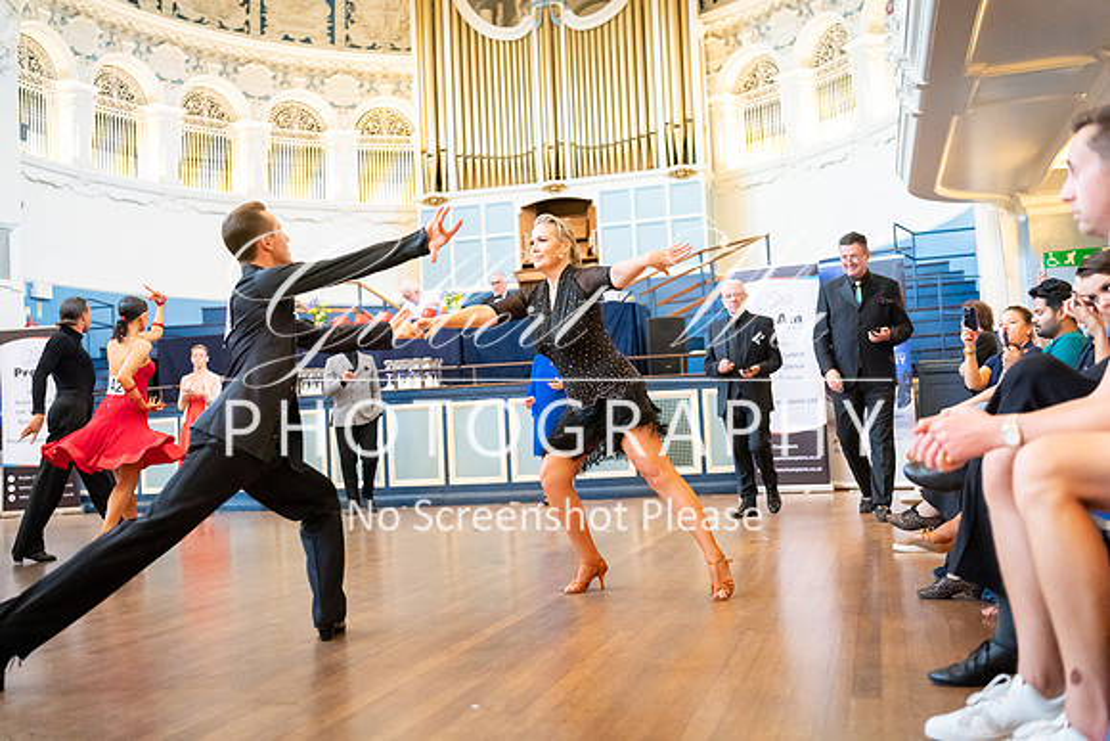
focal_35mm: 35
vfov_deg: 37.9
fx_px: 1079
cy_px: 370
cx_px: 555
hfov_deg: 54.4
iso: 6400
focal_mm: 35
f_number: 2
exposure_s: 1/500
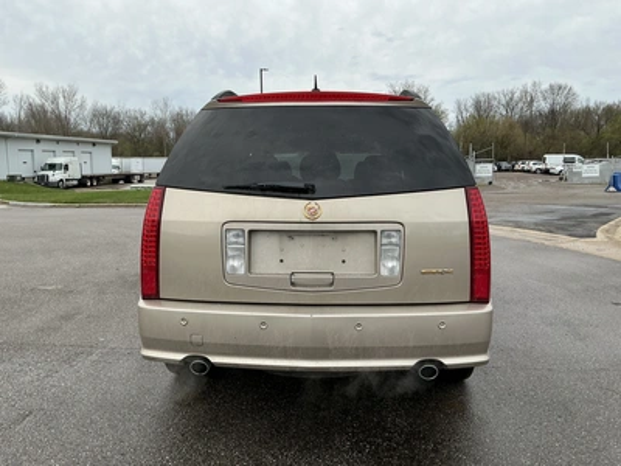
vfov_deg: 49.7
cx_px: 310
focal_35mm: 28
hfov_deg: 63.4
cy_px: 233
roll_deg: +0.7
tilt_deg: -1.9
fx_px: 502
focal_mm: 3
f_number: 1.8
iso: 25
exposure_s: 1/691
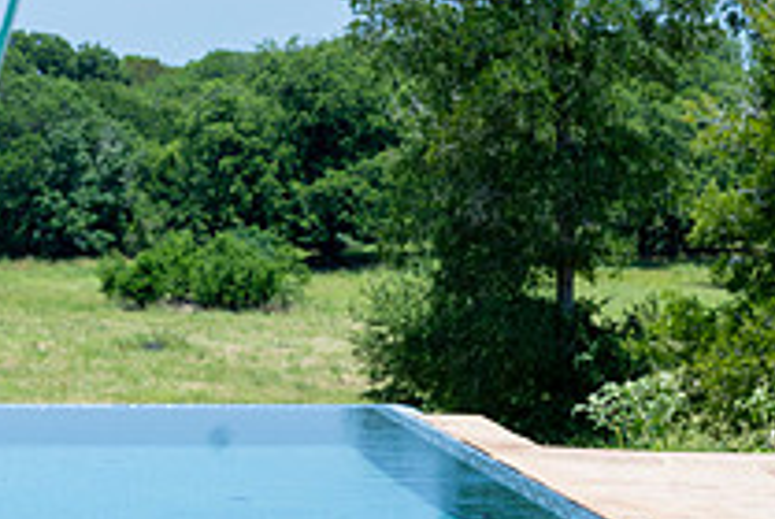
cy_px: 424
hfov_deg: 13.8
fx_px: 3061
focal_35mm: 142
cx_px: -252
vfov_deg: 9.7
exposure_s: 1/320
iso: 125
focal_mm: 51
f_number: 7.1
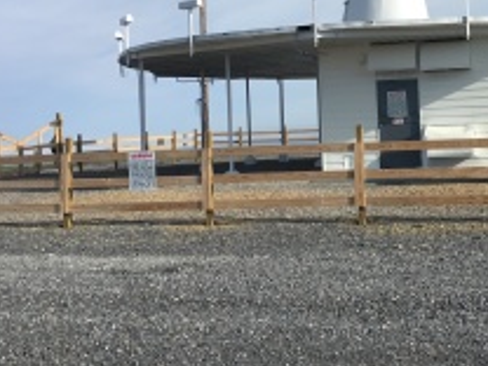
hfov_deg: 36.5
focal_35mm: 51
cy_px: 92
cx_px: 371
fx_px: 719
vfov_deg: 28.1
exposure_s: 1/1832
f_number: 2.2
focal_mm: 4.15
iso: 25
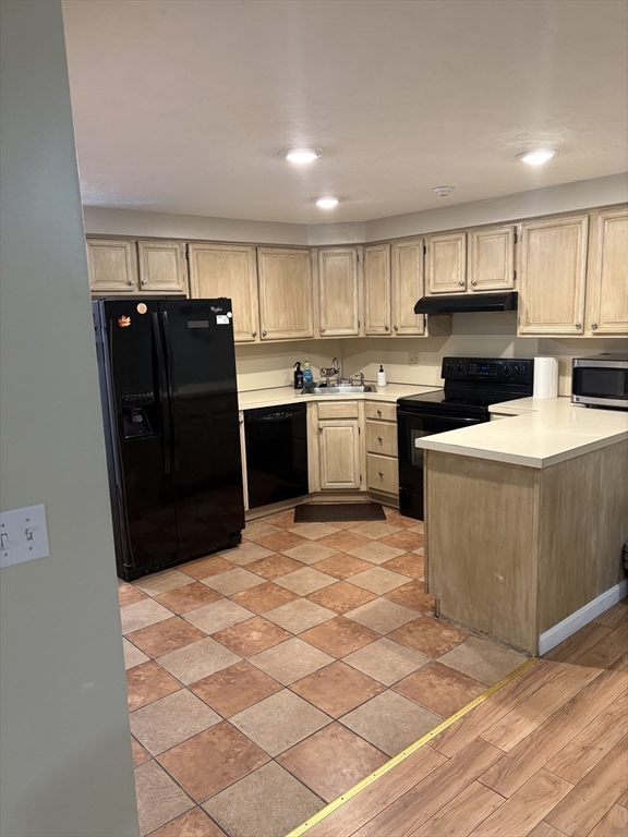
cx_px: 314
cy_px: 418
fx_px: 629
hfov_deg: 53.1
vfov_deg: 67.3
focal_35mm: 26
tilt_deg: -9.4
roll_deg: +1.8
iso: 250
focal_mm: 5.96
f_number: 1.6
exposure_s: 1/60
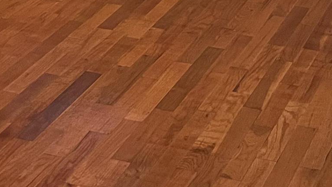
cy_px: -263
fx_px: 1003
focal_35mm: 114
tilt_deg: -7.6
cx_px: 173
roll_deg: -0.7
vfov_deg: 9.5
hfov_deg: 18.8
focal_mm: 5.1
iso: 400
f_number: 1.6
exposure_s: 1/60
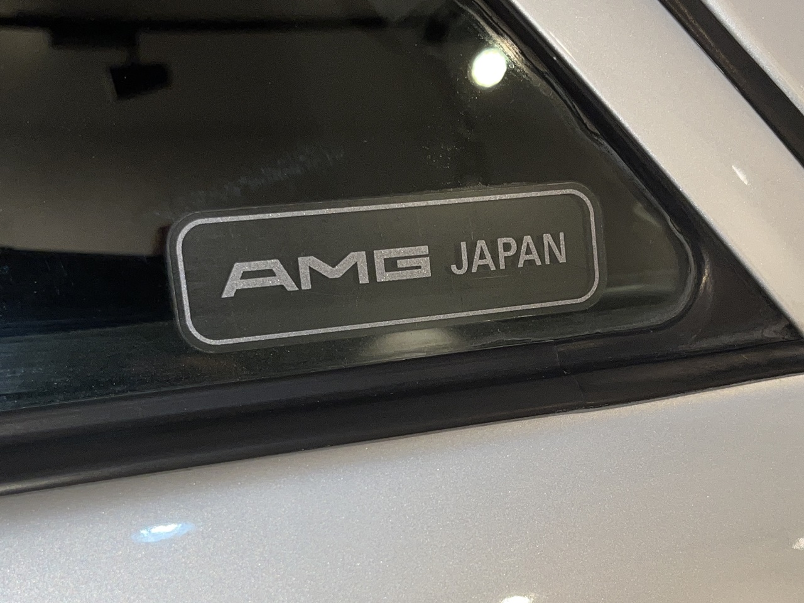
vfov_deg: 53.1
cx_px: 402
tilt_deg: -26.0
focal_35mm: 26
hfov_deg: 67.3
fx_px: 604
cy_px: 302
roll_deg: -2.9
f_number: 1.6
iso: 32
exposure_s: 1/74
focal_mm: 5.1
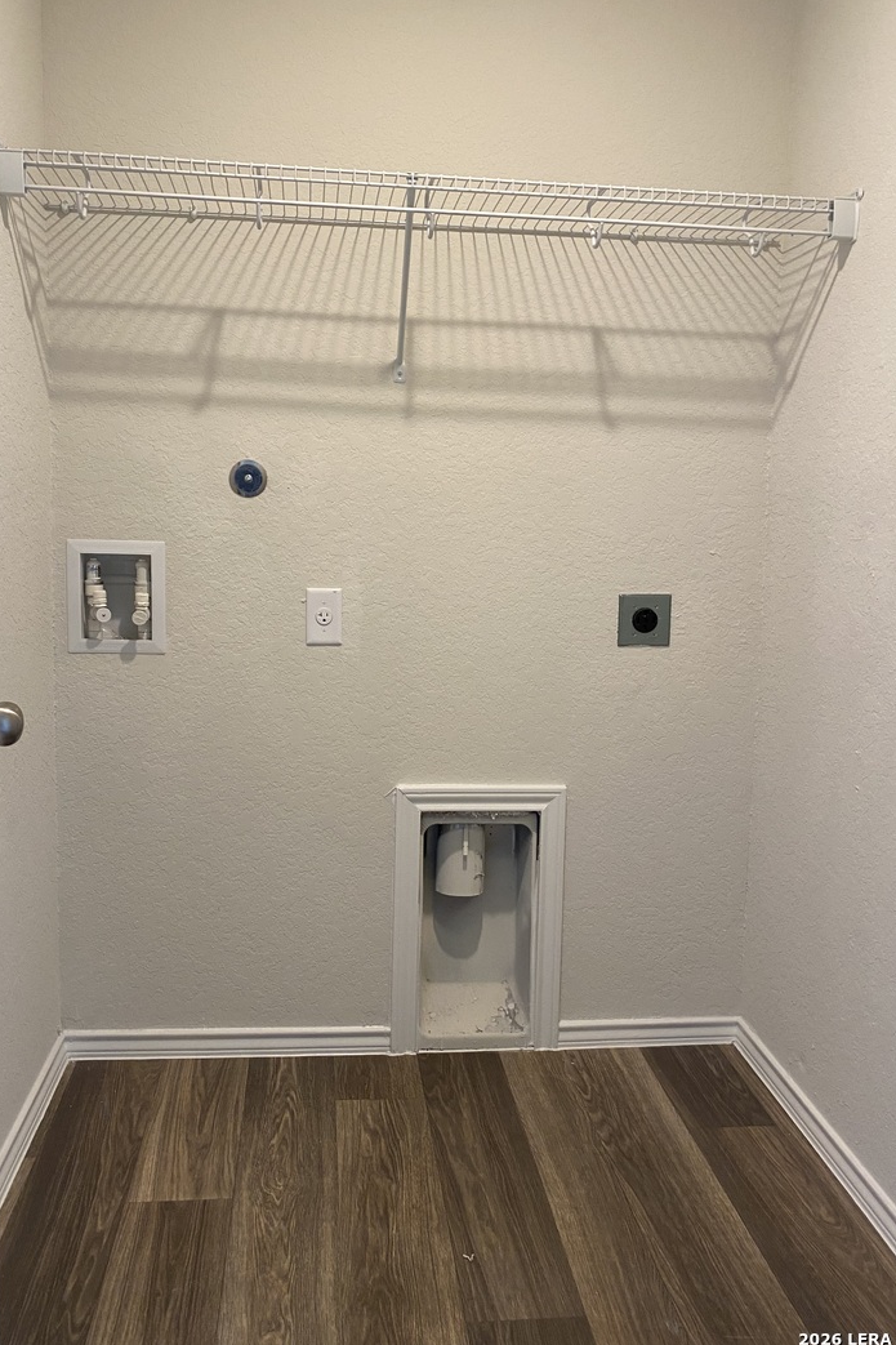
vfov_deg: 65.5
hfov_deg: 46.3
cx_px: 413
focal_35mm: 28
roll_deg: -0.2
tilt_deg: -6.7
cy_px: 654
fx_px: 1046
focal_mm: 4.25
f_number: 1.8
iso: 125
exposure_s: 1/60
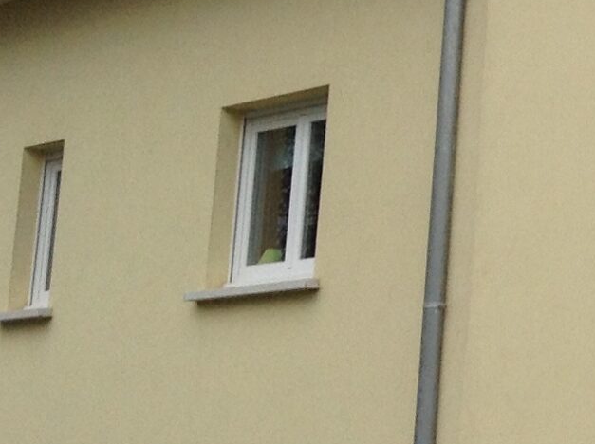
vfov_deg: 10.2
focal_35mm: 143
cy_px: -16
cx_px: 1108
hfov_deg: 12.5
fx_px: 2454
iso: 64
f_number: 2.4
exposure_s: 1/120
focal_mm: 4.28
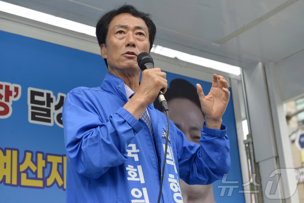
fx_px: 591
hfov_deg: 28.8
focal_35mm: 70
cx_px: 152
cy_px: 102
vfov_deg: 19.5
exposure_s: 1/160
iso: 250
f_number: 6.3
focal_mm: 70
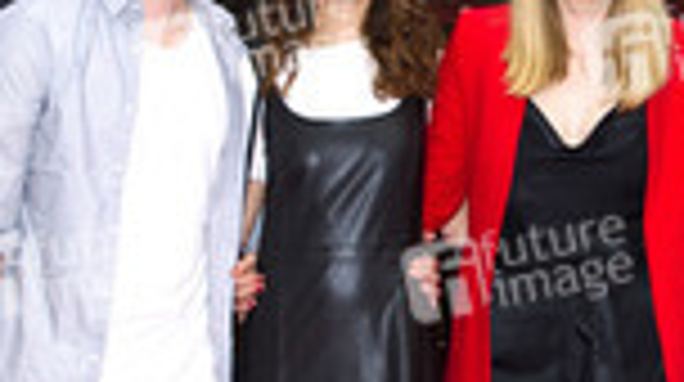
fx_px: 1630
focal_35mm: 90
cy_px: 382
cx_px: 576
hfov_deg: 23.3
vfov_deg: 13.2
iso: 250
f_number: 5
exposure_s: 1/200
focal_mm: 29
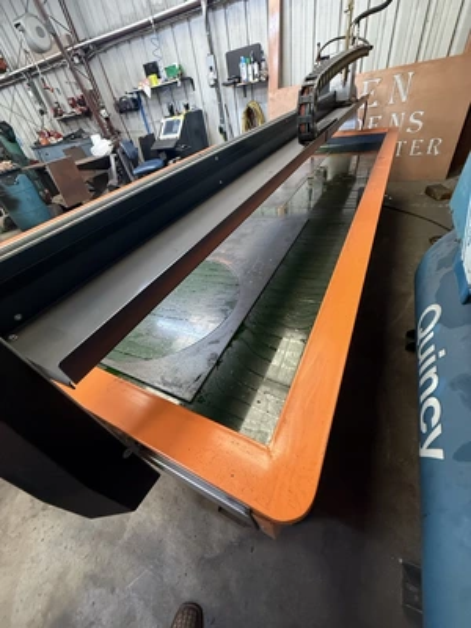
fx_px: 254
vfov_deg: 102.1
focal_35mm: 14
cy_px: 314
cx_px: 236
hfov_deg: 85.7
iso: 500
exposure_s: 1/60
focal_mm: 2.22
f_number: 2.2
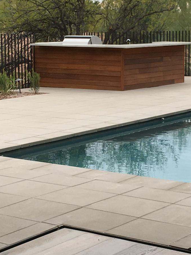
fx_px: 713
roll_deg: +0.3
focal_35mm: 97
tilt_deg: -7.3
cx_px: 107
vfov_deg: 20.2
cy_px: 135
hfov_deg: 15.2
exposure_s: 1/864
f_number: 2.2
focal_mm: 4.15
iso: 25
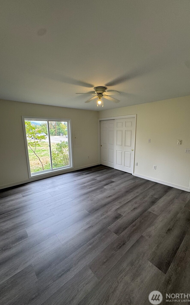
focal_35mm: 15
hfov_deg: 74.7
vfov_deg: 101.5
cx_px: 99
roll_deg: +1.2
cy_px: 153
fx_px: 124
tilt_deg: -10.4
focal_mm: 2.22
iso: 100
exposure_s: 1/120
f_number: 2.2
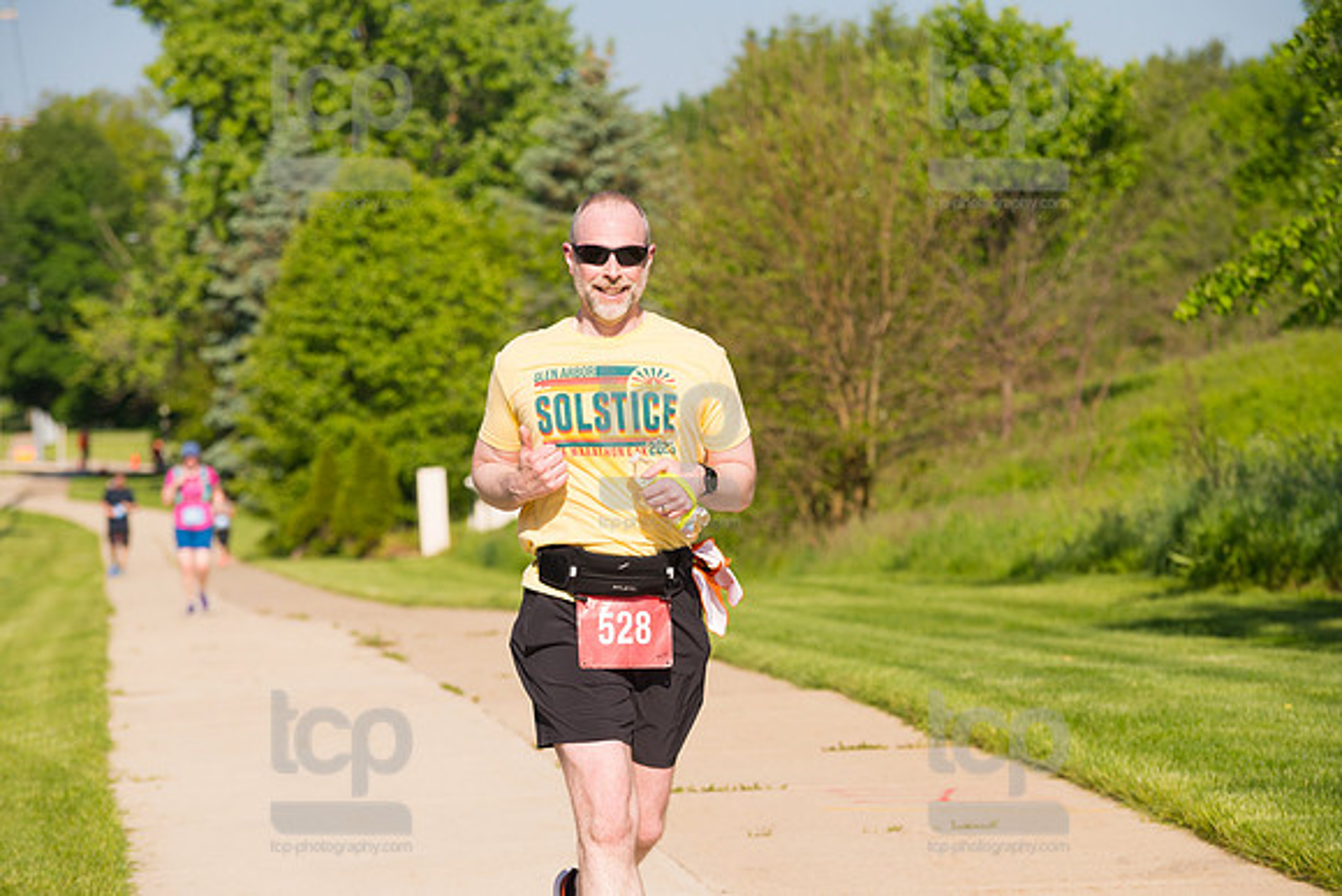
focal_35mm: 130
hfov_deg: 15.8
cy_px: 448
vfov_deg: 10.6
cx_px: 671
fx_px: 4847
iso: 400
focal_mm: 130
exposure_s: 1/2000
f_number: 5.6
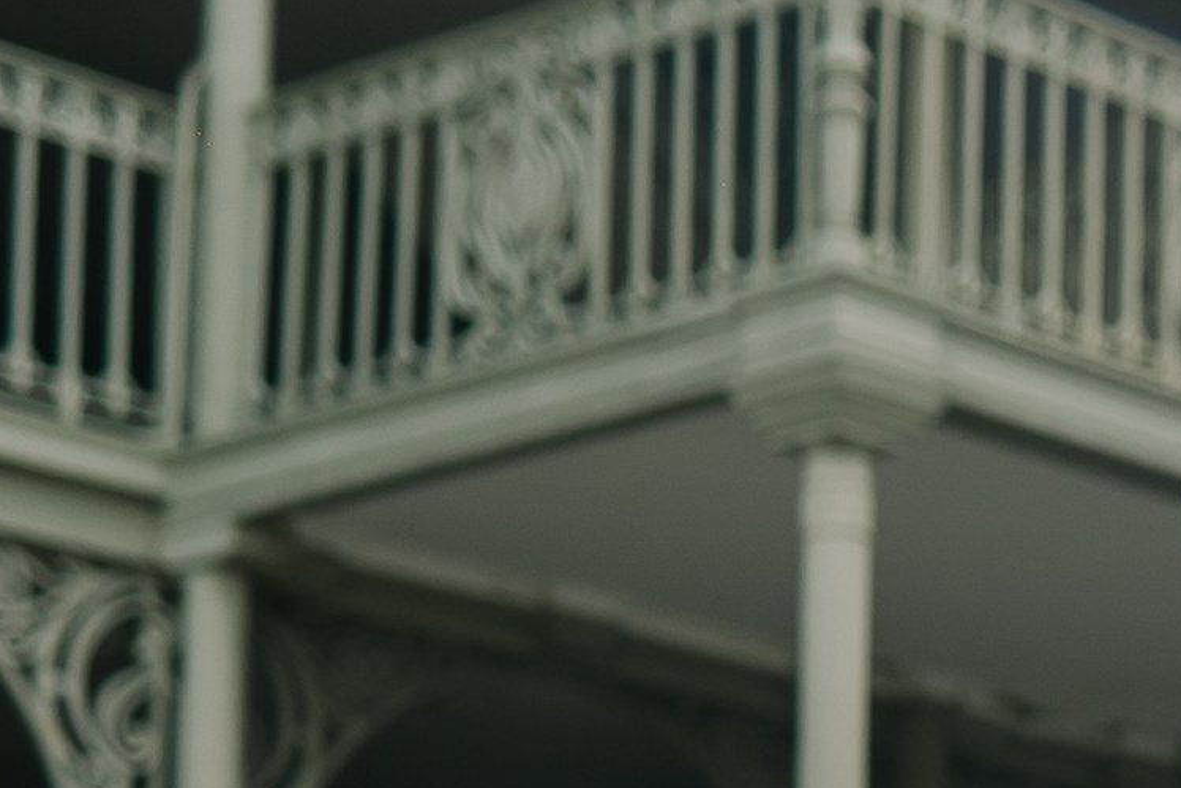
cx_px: 1831
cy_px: 929
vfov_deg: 8.8
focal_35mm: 154
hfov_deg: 12.6
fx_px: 5053
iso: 100
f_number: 2.5
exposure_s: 1/250
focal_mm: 30
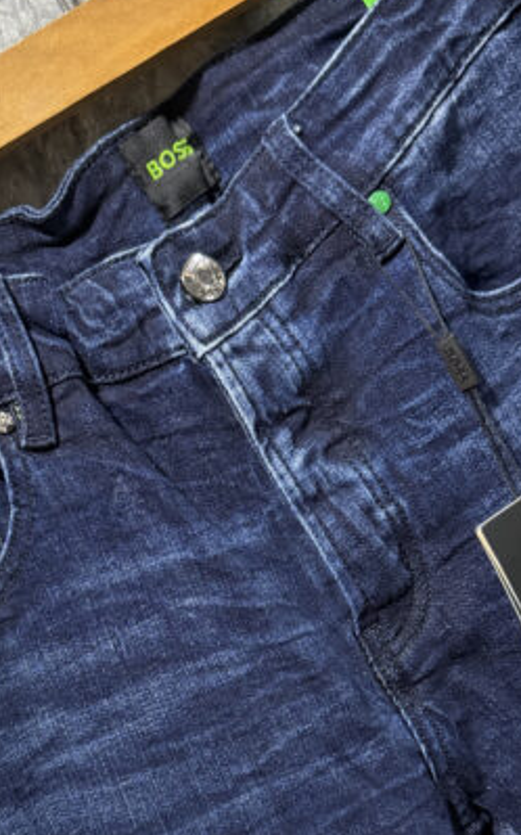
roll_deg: +28.8
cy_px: 605
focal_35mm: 51
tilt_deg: -9.1
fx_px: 1160
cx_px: 155
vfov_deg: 38.8
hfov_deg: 25.1
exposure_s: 1/40
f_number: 1.78
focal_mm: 6.76
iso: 800
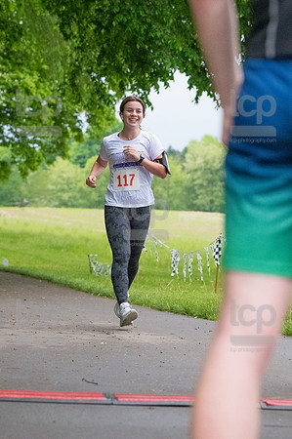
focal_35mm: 183
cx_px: 146
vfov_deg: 11.2
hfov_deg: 7.5
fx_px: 2231
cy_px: 220
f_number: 5.6
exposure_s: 1/1250
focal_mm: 122
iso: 6400
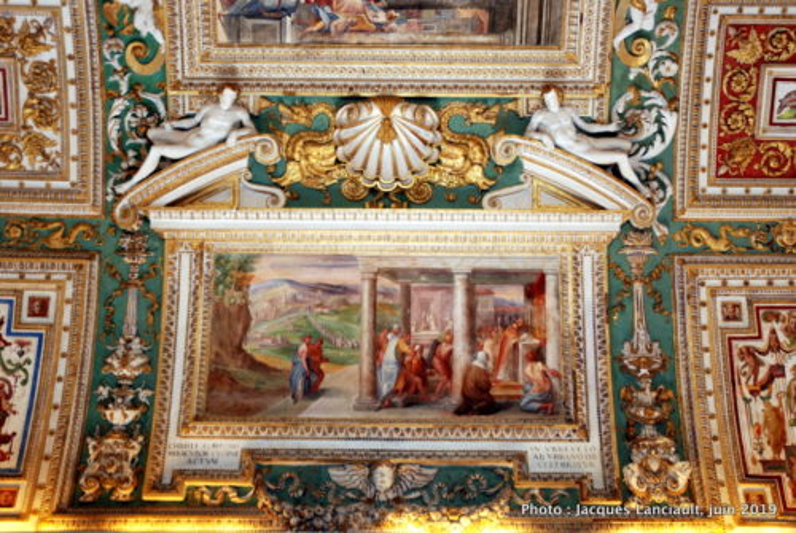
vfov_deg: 29.0
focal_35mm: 46
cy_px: 266
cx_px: 398
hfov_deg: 42.3
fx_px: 1030
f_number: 4.5
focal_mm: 31
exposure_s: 1/80
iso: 500
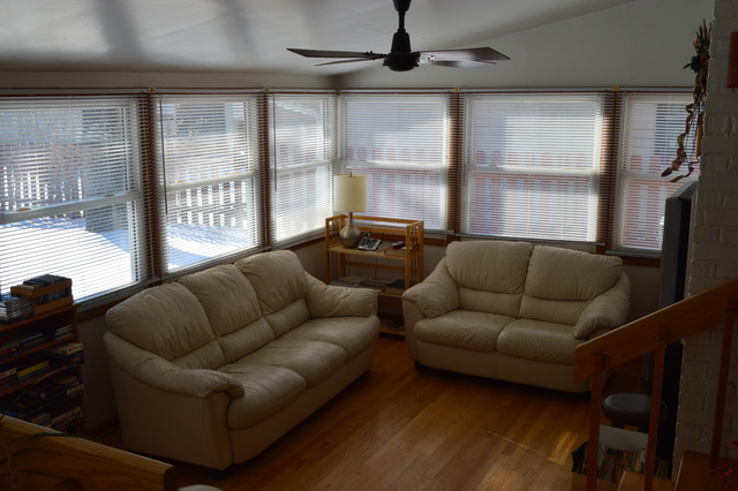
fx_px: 738
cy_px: 246
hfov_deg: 53.2
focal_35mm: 36
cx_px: 369
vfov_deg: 36.8
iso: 400
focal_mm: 24
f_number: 9
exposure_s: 1/160
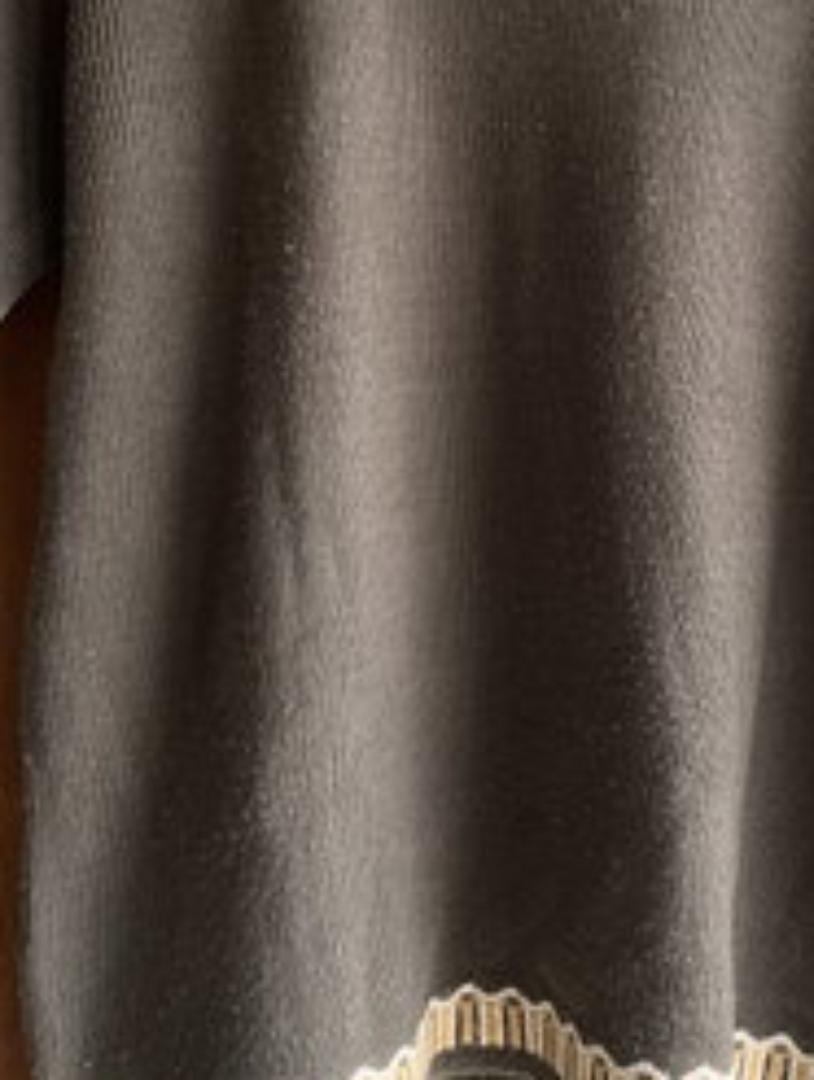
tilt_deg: +1.5
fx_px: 1751
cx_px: 556
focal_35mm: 56
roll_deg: +0.6
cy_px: 273
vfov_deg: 33.6
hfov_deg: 26.0
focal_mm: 5.1
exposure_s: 1/60
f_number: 1.6
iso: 160
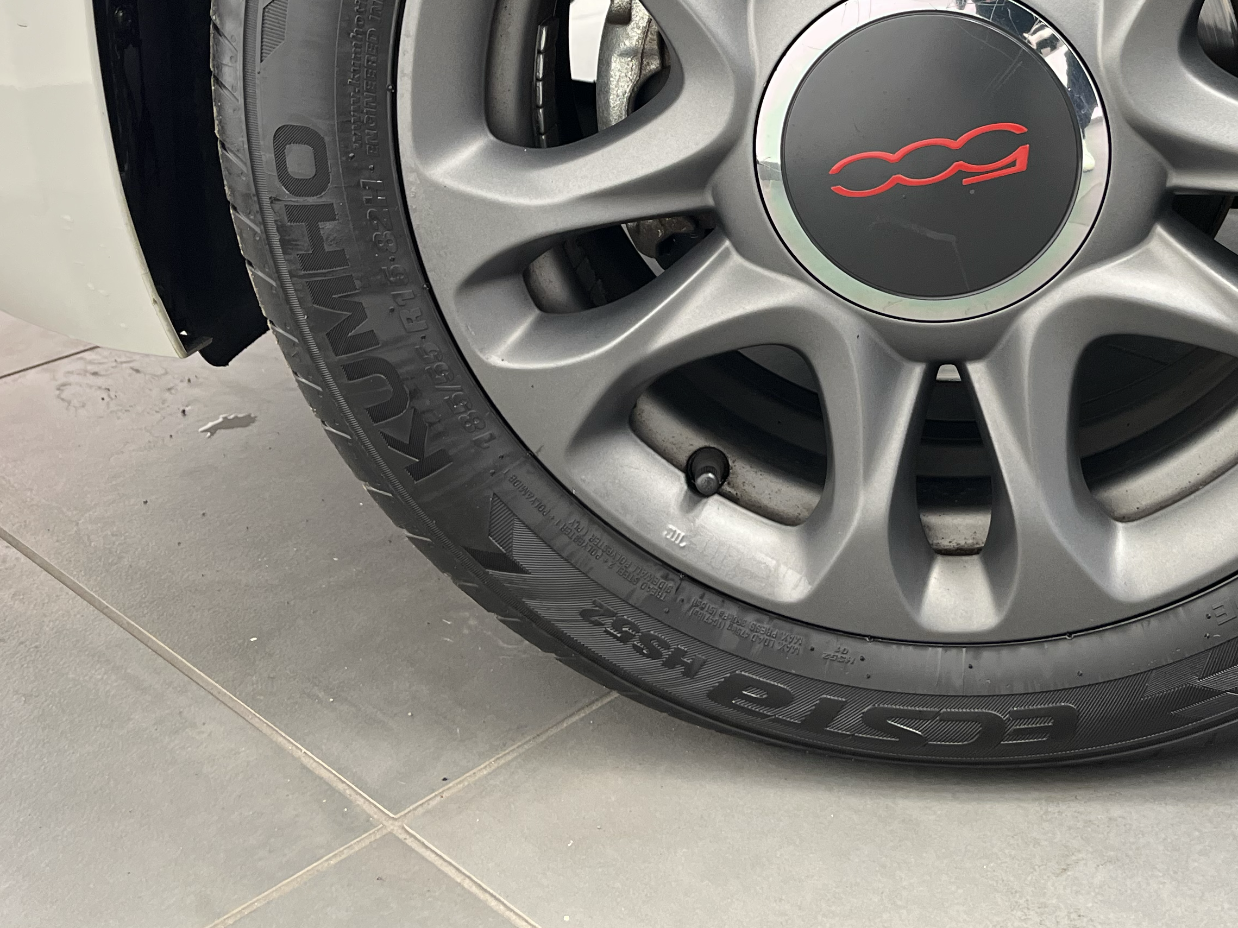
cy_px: 225
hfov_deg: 40.7
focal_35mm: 46
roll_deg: +1.2
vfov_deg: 30.9
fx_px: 1645
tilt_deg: -18.3
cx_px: 822
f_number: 1.6
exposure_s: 1/50
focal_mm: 5.1
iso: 160
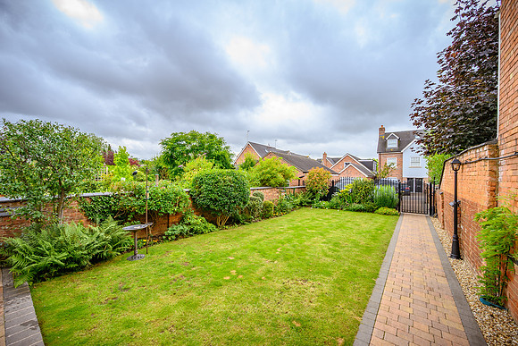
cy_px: 173
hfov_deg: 104.2
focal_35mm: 14
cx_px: 259
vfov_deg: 81.2
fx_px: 201
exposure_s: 1/80
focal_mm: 14
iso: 100
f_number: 8
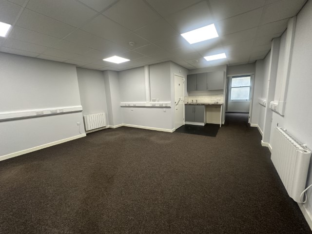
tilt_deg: -9.7
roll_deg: +1.8
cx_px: 156
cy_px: 117
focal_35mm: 14
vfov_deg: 85.7
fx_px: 126
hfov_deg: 102.1
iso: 250
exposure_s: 1/100
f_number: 2.2
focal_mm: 2.22
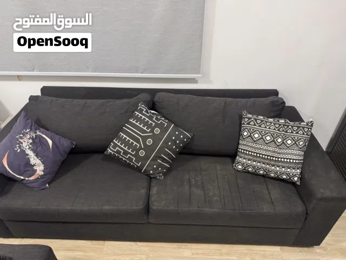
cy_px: 130
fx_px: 240
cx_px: 173
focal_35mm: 24
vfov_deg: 56.8
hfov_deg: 71.6
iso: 640
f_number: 1.78
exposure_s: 1/50
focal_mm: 6.76
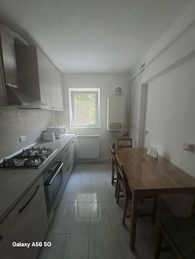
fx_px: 98
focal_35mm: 13
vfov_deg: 106.2
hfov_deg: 89.9
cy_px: 130
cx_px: 98
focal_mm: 1.74
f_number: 2.2
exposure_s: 1/40
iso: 80
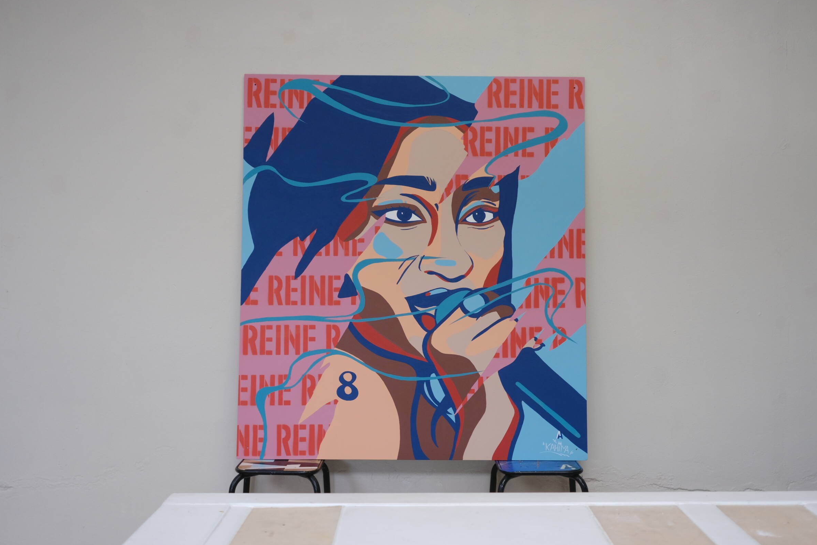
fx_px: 999
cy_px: 261
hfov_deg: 44.5
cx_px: 437
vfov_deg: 30.5
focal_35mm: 44
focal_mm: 27
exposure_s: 1/100
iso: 640
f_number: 2.8
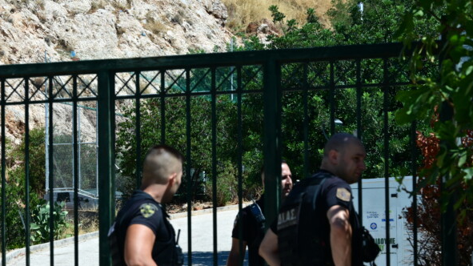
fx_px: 2294
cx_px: 114
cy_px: 212
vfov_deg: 6.6
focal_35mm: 183
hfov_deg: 11.7
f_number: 7.1
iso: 200
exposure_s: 1/640
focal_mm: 86
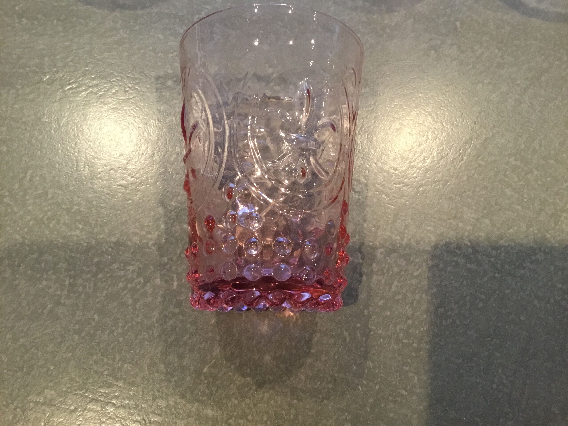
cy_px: 213
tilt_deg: -70.5
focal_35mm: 31
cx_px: 284
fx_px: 509
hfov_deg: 58.4
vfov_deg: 45.4
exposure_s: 1/33
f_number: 2.4
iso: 200
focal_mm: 3.3
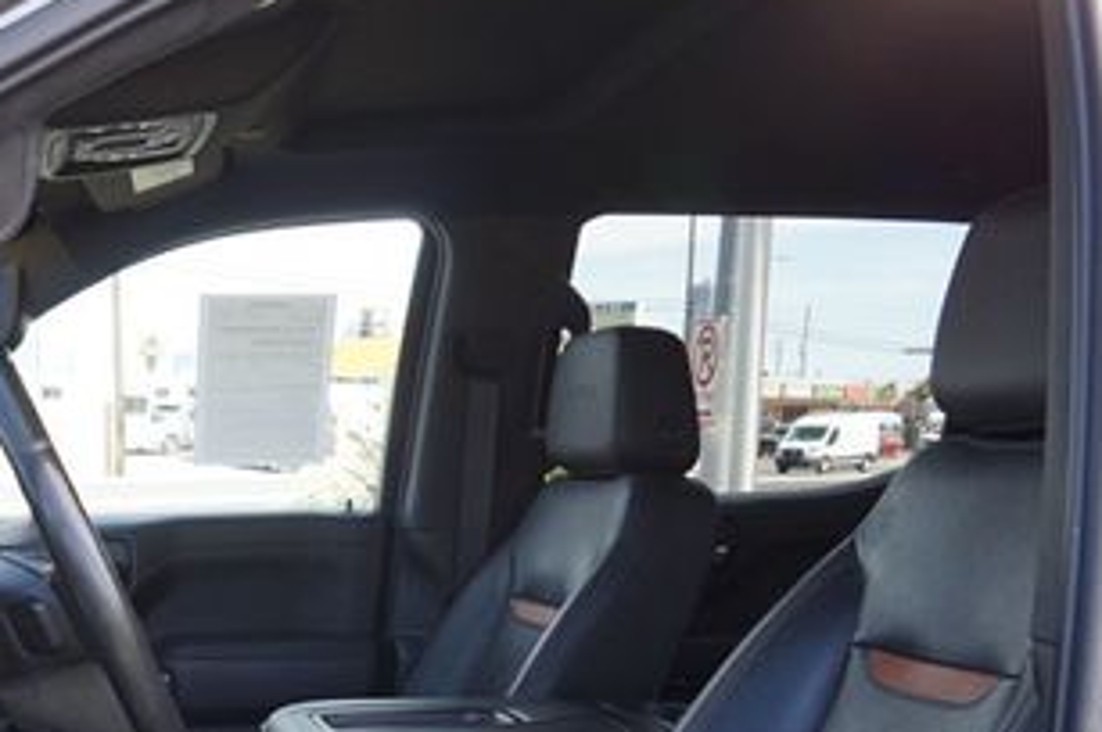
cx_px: 136
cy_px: 718
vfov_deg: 25.7
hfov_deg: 37.4
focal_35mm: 50
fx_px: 1529
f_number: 5
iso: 100
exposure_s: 1/80
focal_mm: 16
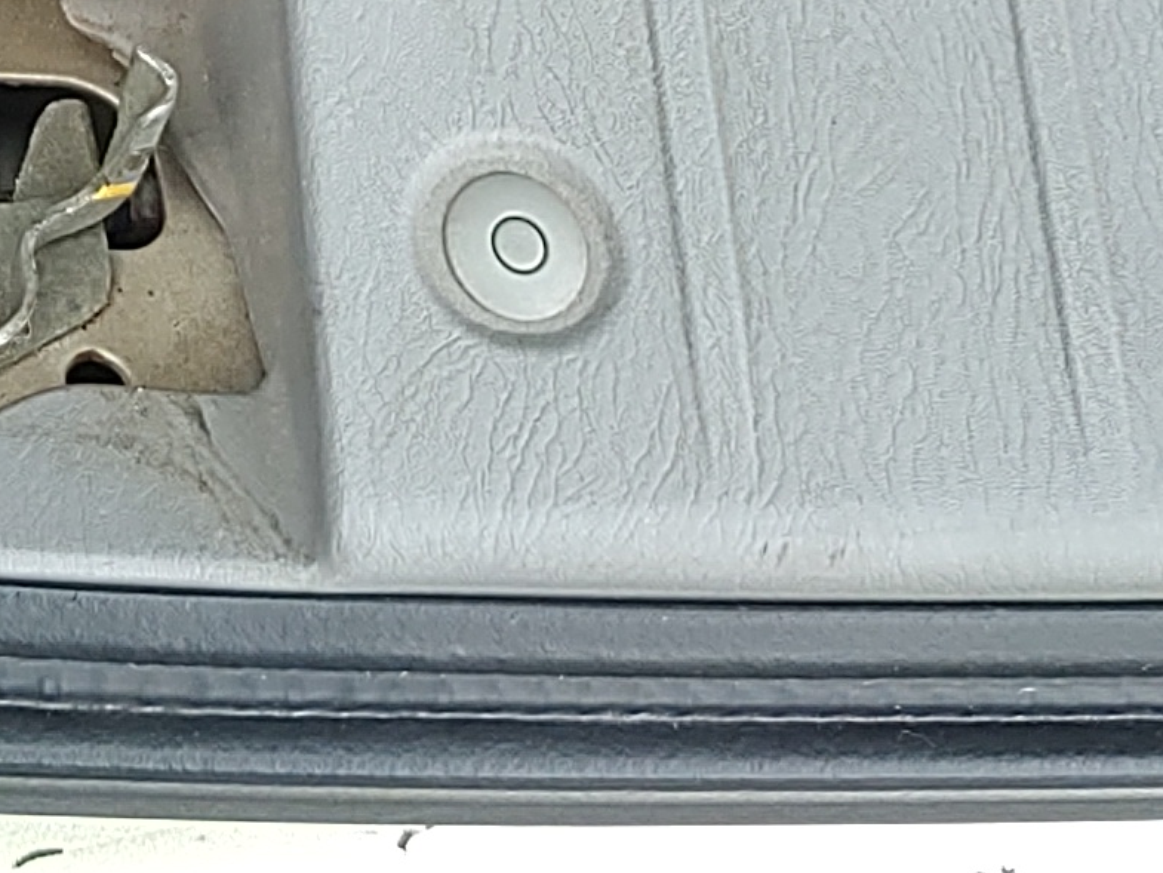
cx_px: -787
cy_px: -1235
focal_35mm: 120
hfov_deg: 14.8
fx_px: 4032
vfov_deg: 10.6
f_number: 1.8
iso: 100
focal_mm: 5.56
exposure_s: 1/224
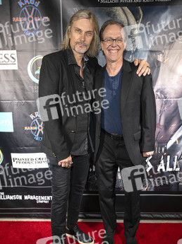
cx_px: 93
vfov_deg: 61.4
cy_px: 140
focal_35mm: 29
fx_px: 204
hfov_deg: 48.1
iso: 800
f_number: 5.6
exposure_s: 1/200
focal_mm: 26
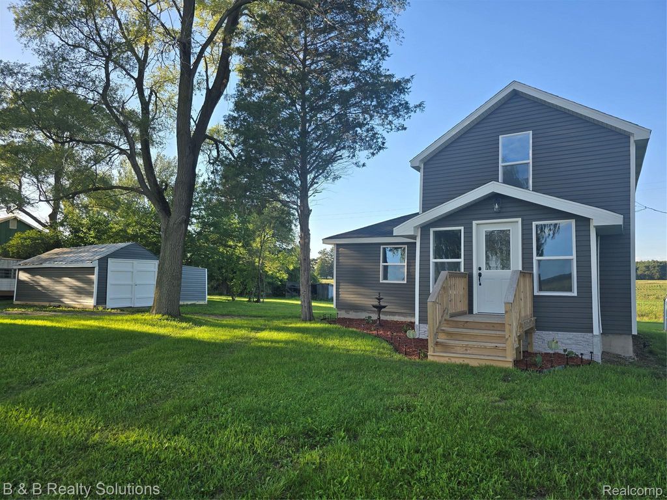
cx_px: 334
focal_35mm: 23
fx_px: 443
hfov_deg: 73.9
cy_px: 250
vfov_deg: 58.9
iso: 12
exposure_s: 1/270
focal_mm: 6.3
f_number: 1.7
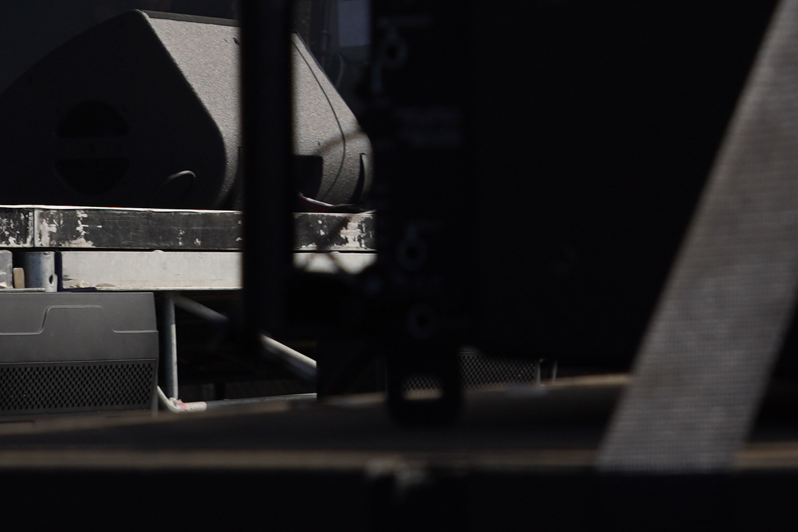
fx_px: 5231
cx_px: 522
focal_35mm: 236
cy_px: -415
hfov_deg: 8.7
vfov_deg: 5.7
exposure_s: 1/400
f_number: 8
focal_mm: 63
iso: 100
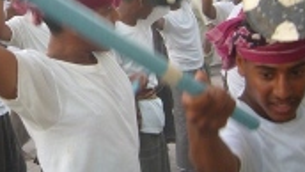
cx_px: 22
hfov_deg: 25.0
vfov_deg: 14.5
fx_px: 664
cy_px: -5
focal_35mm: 82
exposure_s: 1/30
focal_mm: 5.8
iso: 100
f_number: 2.8
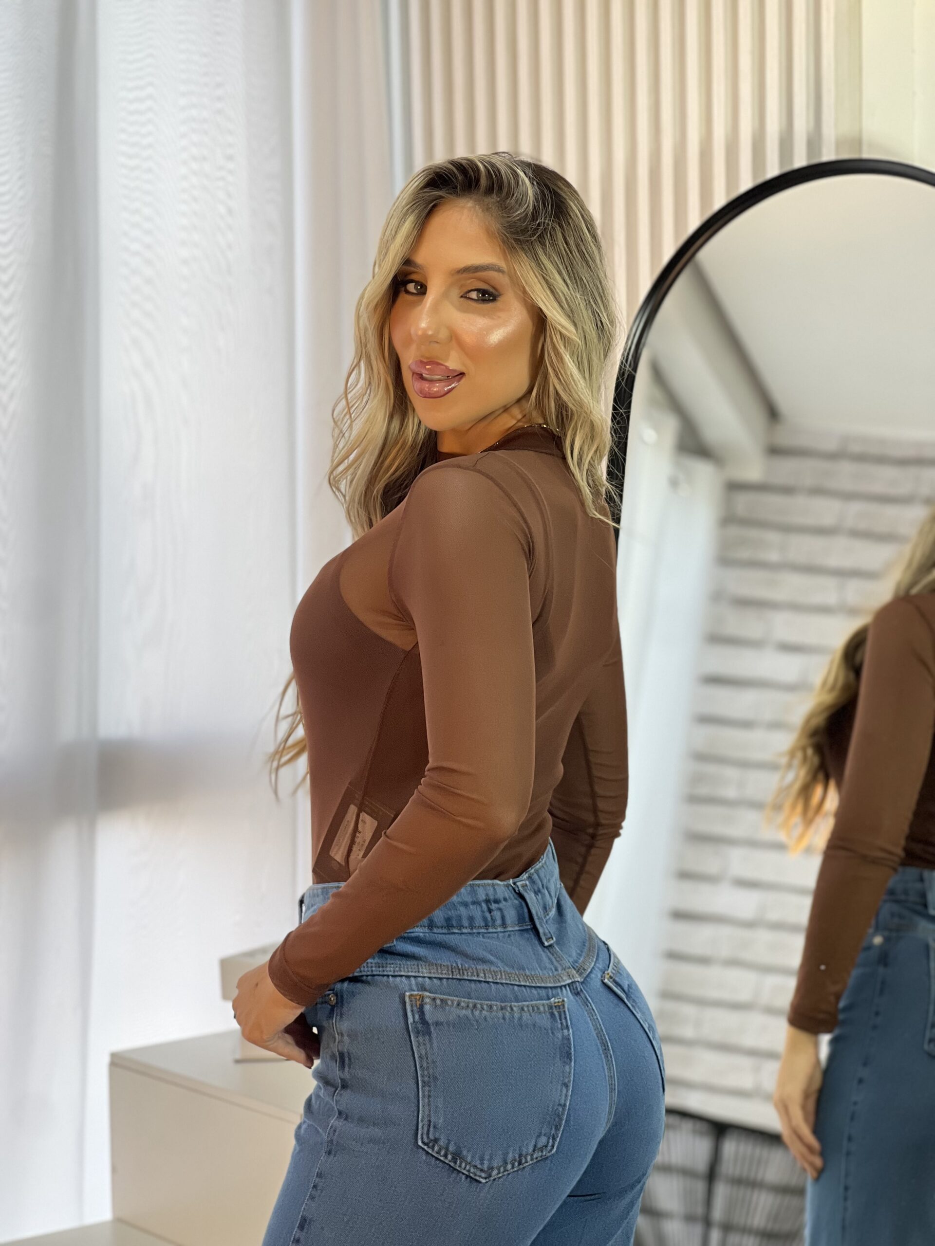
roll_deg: +1.2
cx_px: 468
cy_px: 623
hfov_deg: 19.1
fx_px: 2773
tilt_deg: -2.9
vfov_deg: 25.3
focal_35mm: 77
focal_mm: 9
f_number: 2.8
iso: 100
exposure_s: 1/120
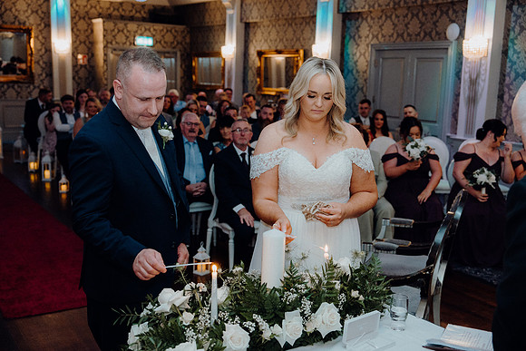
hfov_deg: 46.4
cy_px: 176
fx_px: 614
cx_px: 263
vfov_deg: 31.9
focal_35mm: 42
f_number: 3.5
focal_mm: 42
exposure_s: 1/160
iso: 2500
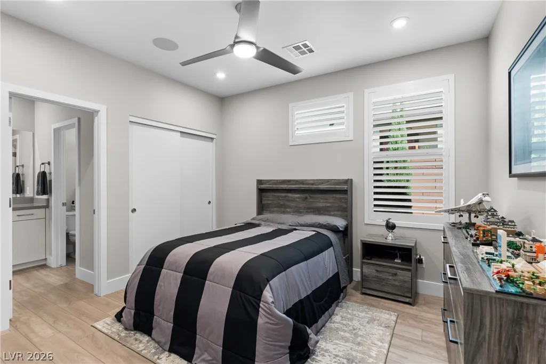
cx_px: 273
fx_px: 258
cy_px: 182
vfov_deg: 70.5
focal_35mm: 17
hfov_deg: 93.3
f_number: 8
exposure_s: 1/6
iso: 400
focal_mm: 17
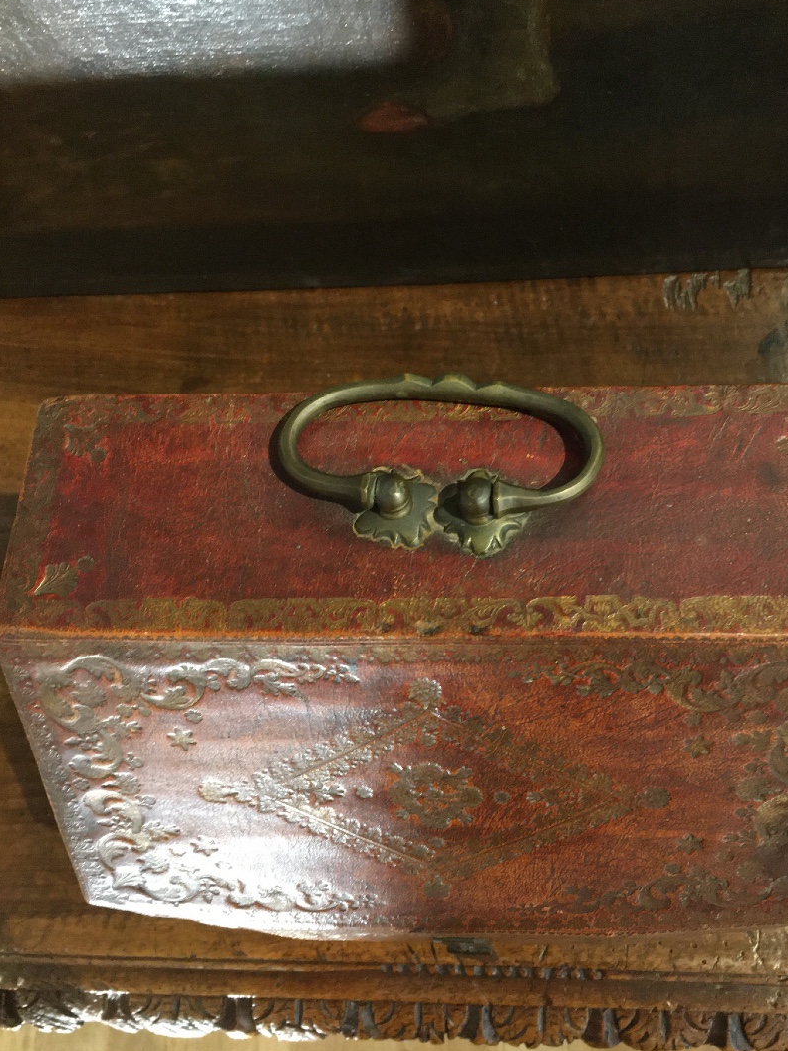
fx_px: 1002
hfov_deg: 42.8
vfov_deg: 55.3
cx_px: 446
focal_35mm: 33
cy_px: 559
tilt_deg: -72.0
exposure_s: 1/17
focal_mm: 4.15
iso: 250
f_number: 2.2
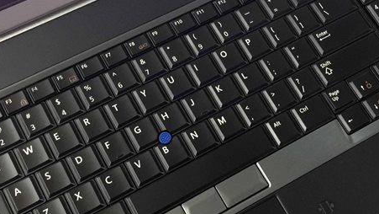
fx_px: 563
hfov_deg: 37.2
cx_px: 207
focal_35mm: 56
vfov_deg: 21.5
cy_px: 104
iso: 160
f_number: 2.2
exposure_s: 1/8
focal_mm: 4.15
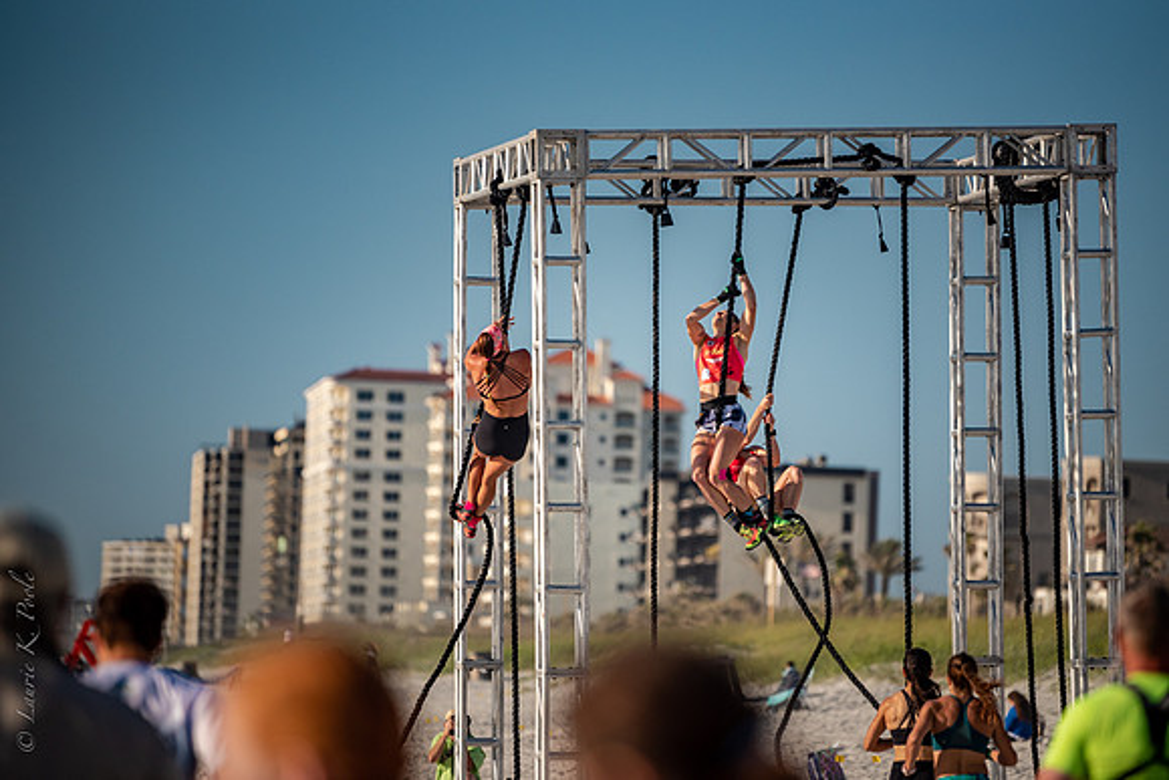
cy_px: 345
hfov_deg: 9.2
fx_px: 7250
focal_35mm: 223
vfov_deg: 6.2
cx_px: 652
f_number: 2.8
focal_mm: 200
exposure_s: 1/4000
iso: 450
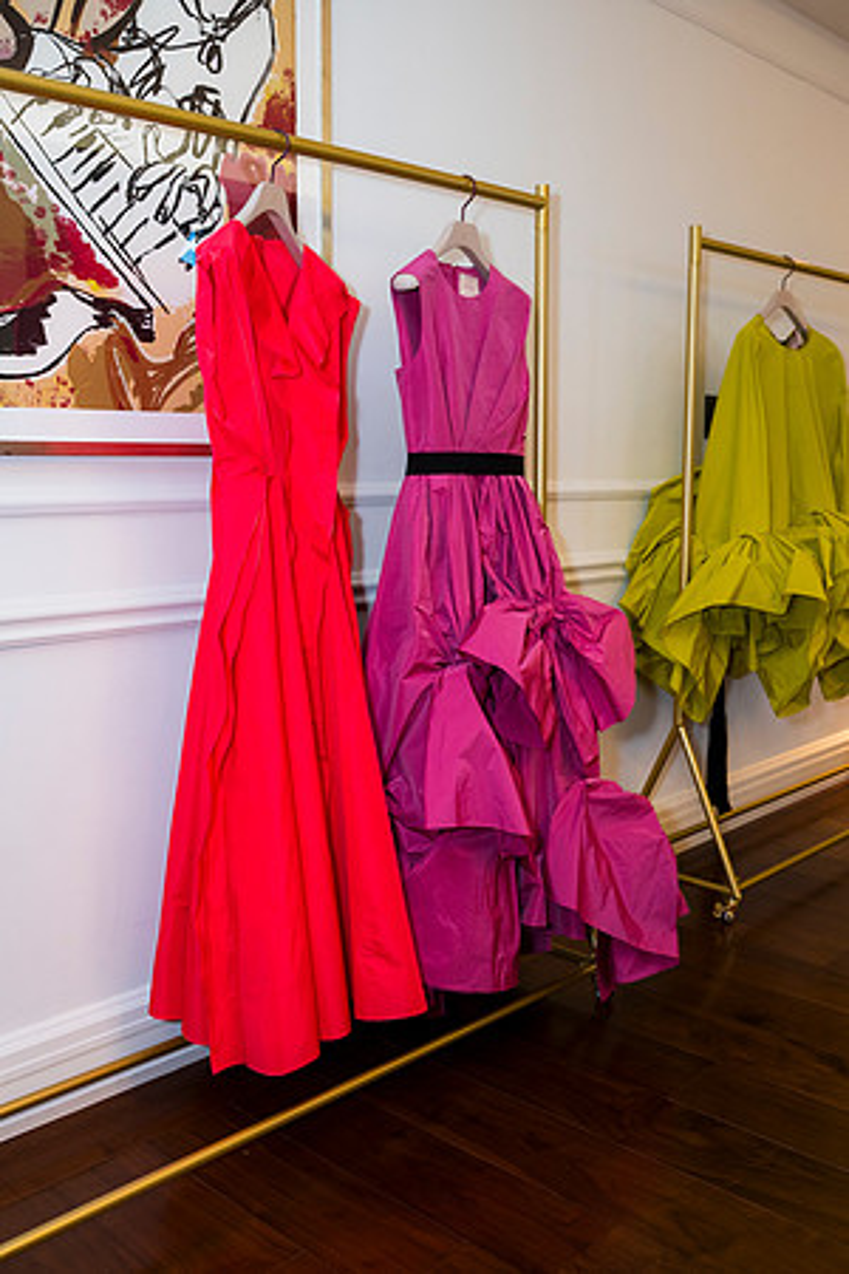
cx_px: 424
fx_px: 1097
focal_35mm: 31
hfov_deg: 42.3
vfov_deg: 60.3
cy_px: 637
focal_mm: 31
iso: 800
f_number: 4
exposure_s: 1/80
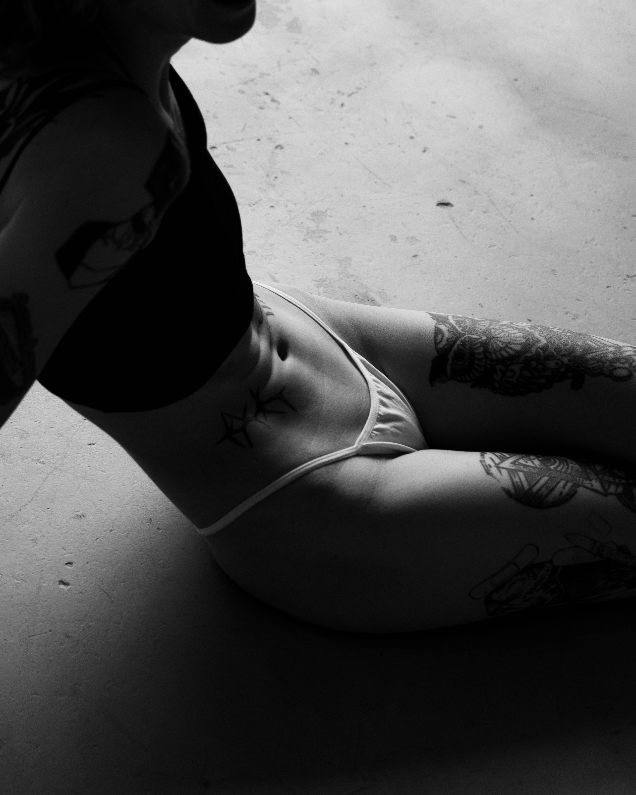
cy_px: 324
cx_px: 318
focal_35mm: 79
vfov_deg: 24.1
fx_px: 1859
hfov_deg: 19.4
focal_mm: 46.6
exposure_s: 1/240
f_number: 4
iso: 320
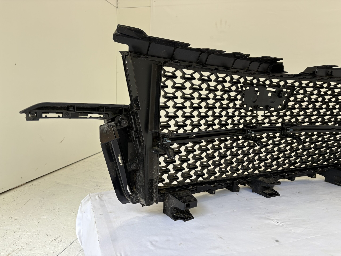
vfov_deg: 53.1
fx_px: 256
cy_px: 128
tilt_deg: -6.7
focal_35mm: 26
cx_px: 170
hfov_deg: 67.3
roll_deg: -1.3
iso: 50
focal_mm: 5.96
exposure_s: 1/122
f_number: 1.6
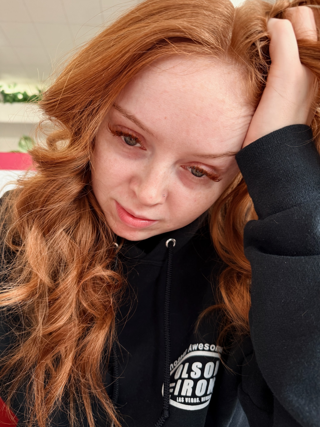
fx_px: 296
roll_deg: -1.0
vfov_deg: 71.6
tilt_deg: +11.0
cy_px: 214
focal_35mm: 24
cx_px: 160
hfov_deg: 56.8
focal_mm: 6.76
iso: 160
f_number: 1.78
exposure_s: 1/121
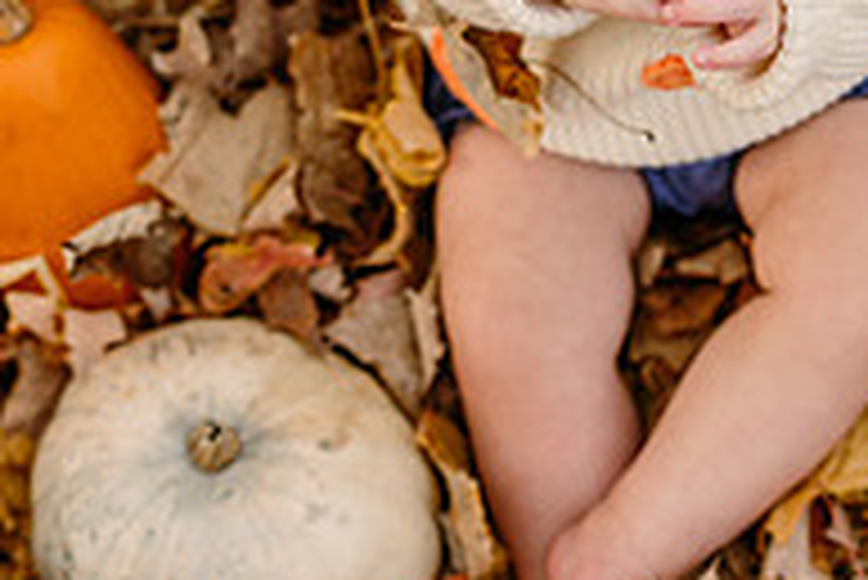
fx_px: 2533
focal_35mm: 105
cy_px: -178
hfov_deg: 19.3
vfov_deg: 12.6
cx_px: 657
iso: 250
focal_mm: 35
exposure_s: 1/400
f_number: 2.2
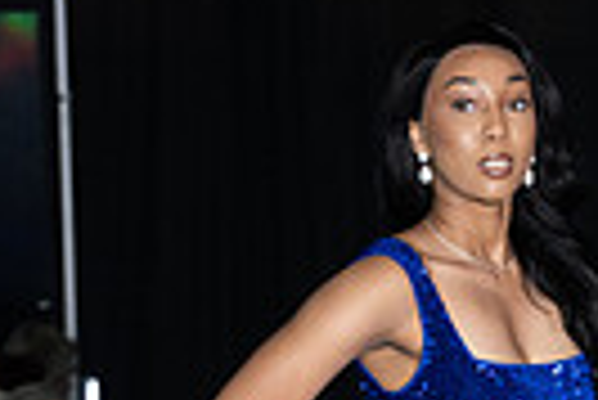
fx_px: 5887
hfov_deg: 5.8
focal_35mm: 354
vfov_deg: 3.8
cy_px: 908
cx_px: 540
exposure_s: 1/160
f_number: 5.6
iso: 1250
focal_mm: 105
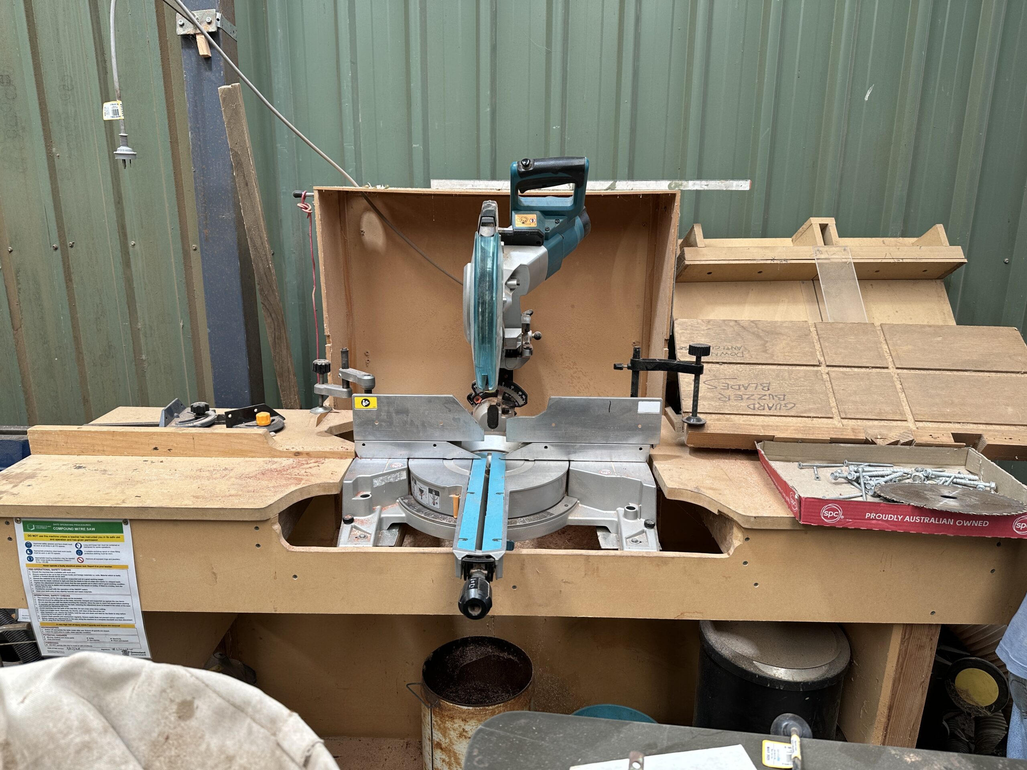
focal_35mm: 24
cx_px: 514
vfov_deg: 56.8
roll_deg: -0.5
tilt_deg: -14.3
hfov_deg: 71.6
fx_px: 712
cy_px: 385
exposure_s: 1/150
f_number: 1.78
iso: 64
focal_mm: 6.86
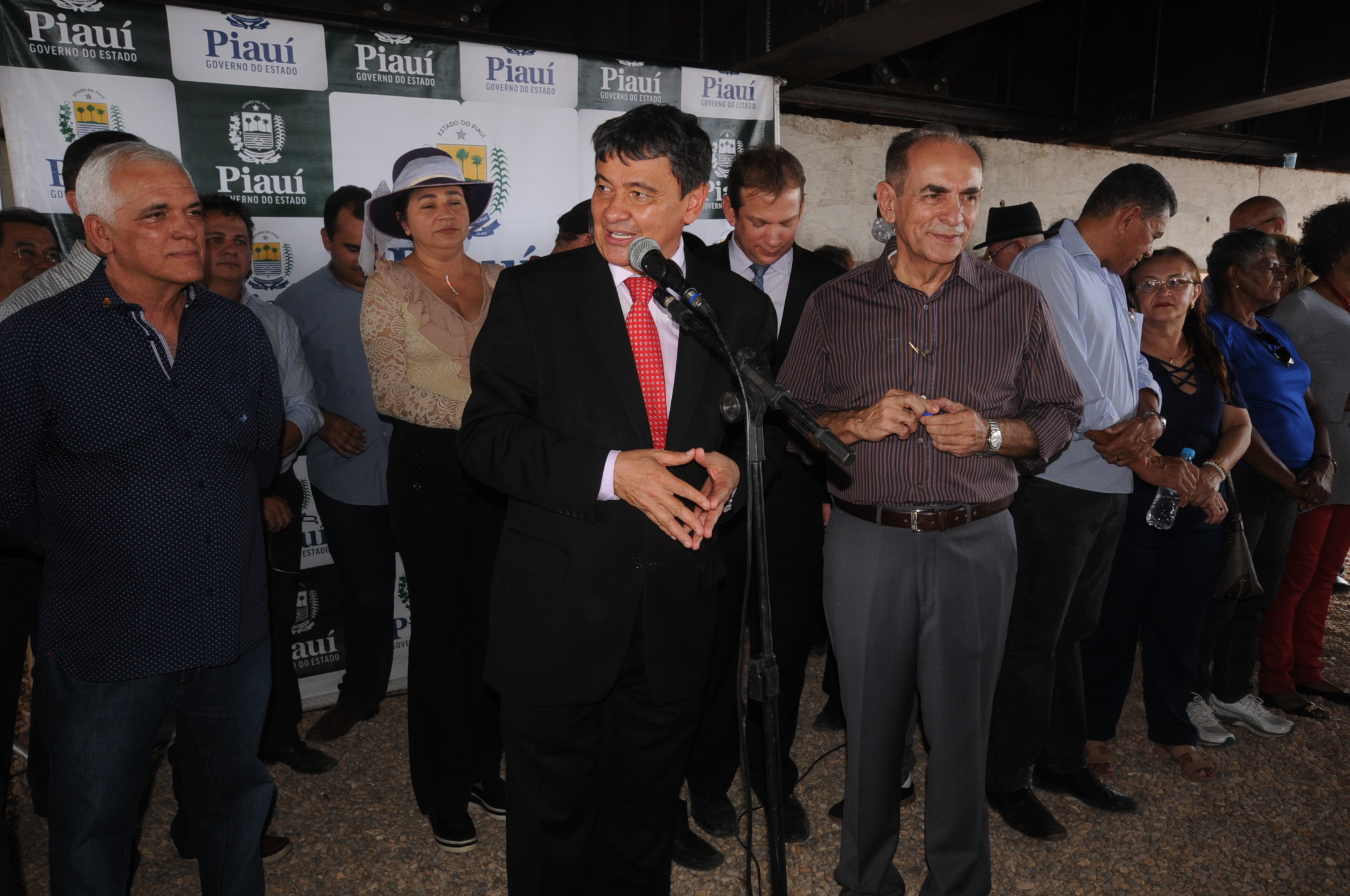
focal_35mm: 22
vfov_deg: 56.0
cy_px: 448
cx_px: 675
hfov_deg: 77.4
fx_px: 843
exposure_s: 1/60
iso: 400
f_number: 5
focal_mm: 15
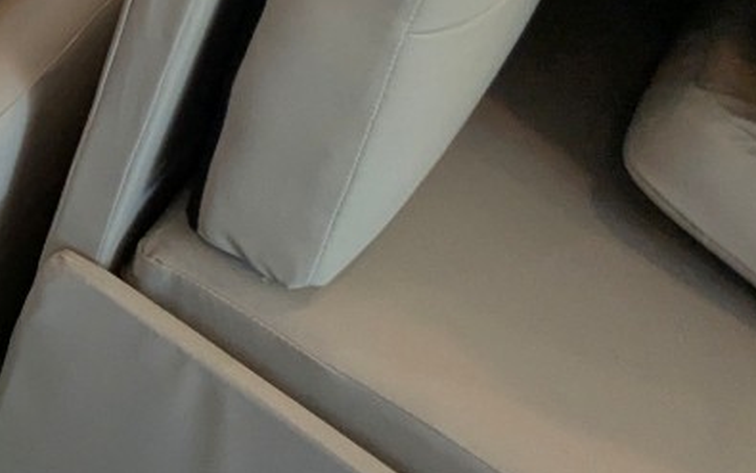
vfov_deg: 18.5
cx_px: -456
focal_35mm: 60
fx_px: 1236
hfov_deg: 24.2
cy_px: -287
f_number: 2.2
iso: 129
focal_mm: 2.35
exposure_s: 1/146
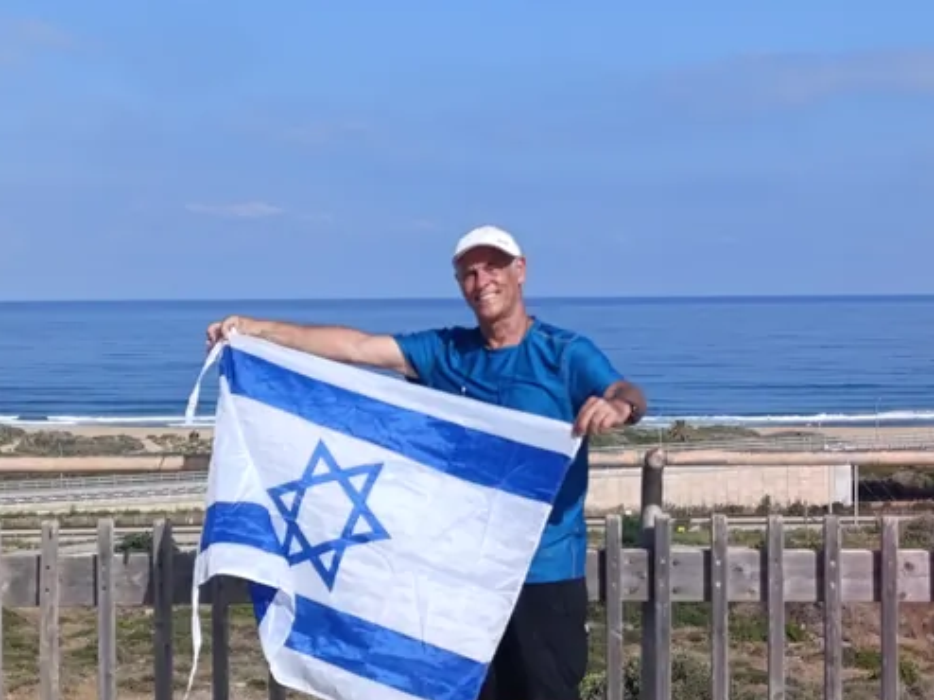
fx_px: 1942
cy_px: 352
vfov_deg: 20.4
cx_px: 469
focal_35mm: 72
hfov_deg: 27.0
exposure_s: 1/797
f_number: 1.6
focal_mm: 6.14
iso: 50
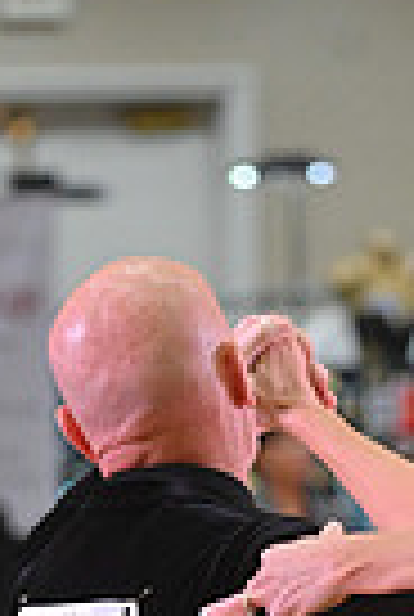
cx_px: 205
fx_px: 10520
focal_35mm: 613
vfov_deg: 3.3
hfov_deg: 2.3
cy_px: 1129
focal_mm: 145
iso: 3200
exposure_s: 1/400
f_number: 5
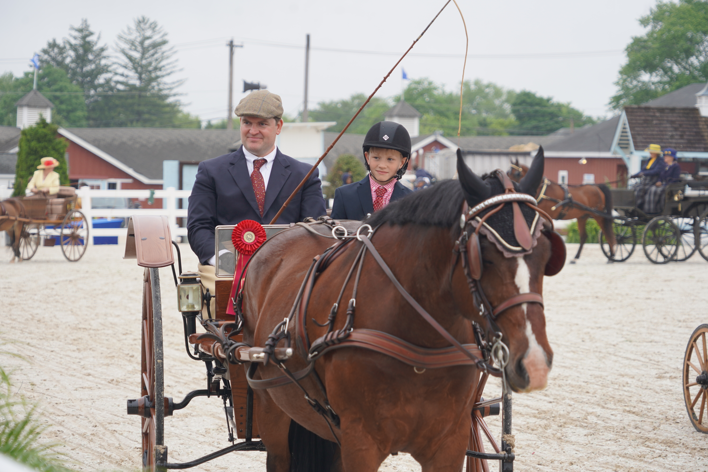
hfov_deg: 16.5
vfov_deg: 11.1
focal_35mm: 124
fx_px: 2438
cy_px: 236
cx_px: 354
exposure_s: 1/160
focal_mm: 124
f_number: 6.3
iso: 200
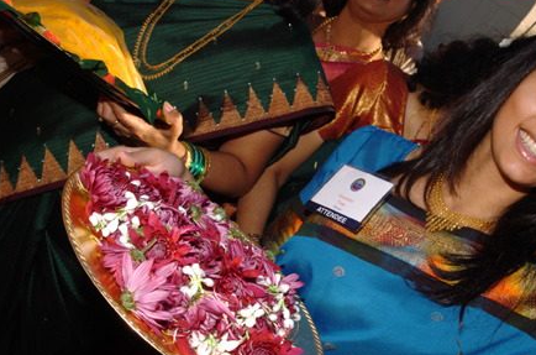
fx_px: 708
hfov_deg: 41.0
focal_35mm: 48
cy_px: 229
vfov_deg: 28.0
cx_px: 347
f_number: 8
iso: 200
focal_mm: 23
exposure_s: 1/250
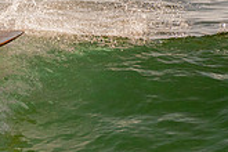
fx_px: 13609
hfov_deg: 1.0
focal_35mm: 2149
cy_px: 40
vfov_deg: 0.6
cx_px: -170
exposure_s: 1/2000
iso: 200
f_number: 5.6
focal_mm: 500
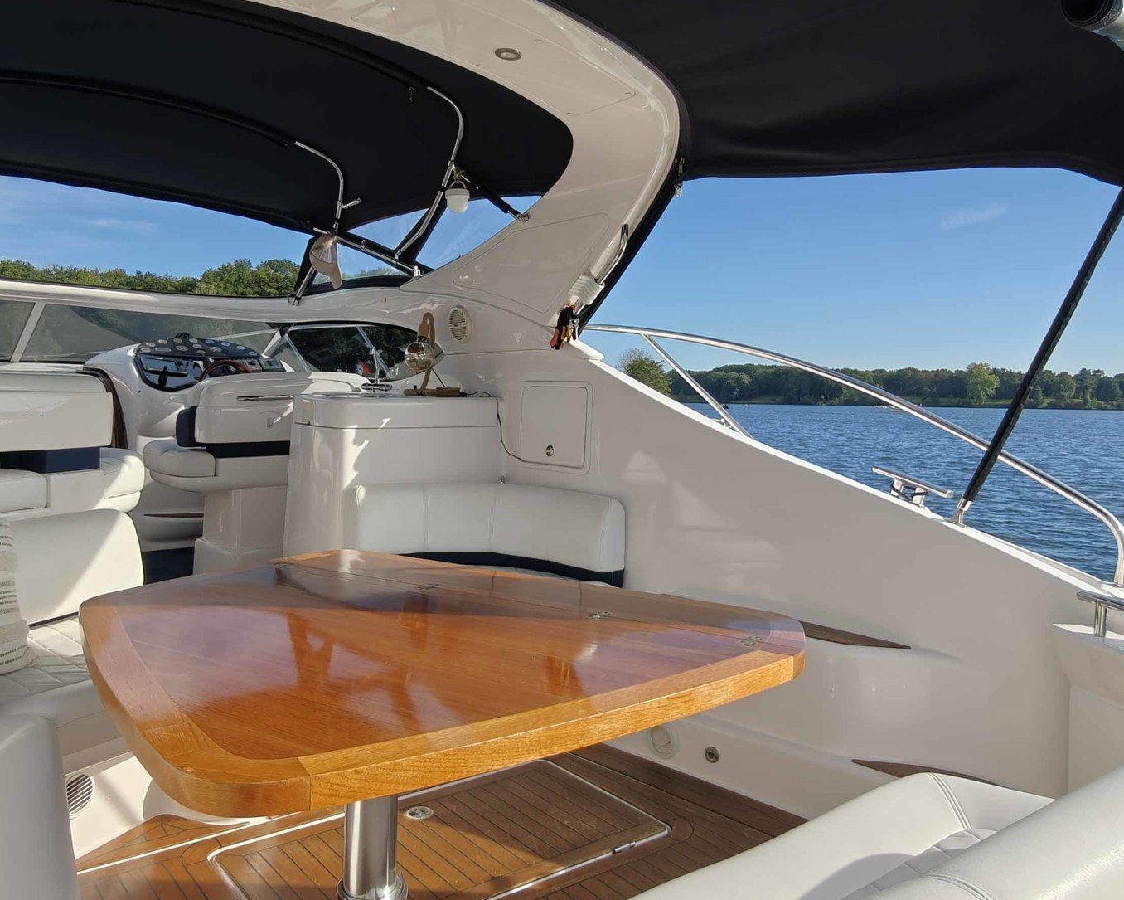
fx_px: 898
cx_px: 531
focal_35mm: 27
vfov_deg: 53.0
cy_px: 392
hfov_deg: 64.0
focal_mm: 2.3
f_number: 2
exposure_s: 1/268
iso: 50
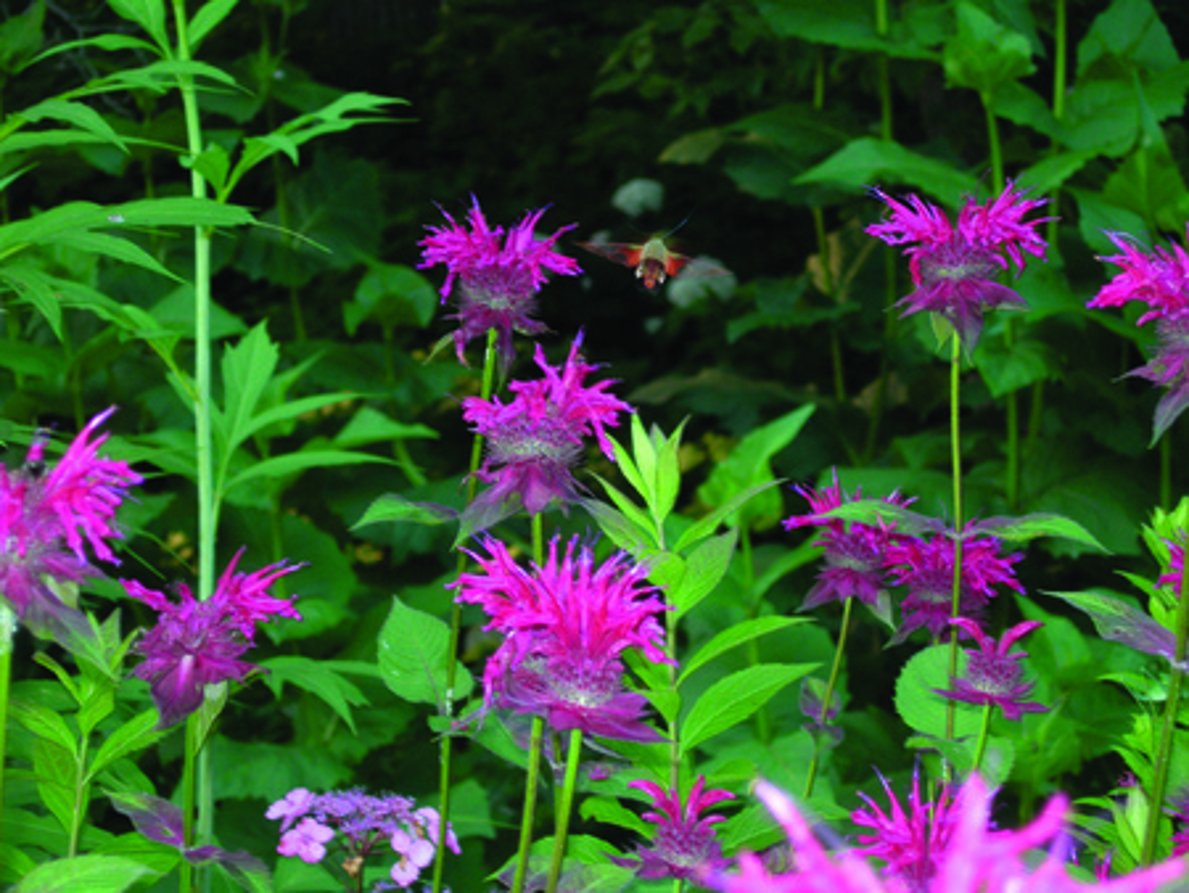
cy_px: 446
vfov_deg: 13.1
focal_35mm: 113
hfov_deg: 17.4
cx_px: 594
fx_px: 3883
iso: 89
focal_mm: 23.4
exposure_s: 1/60.1
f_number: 4.9
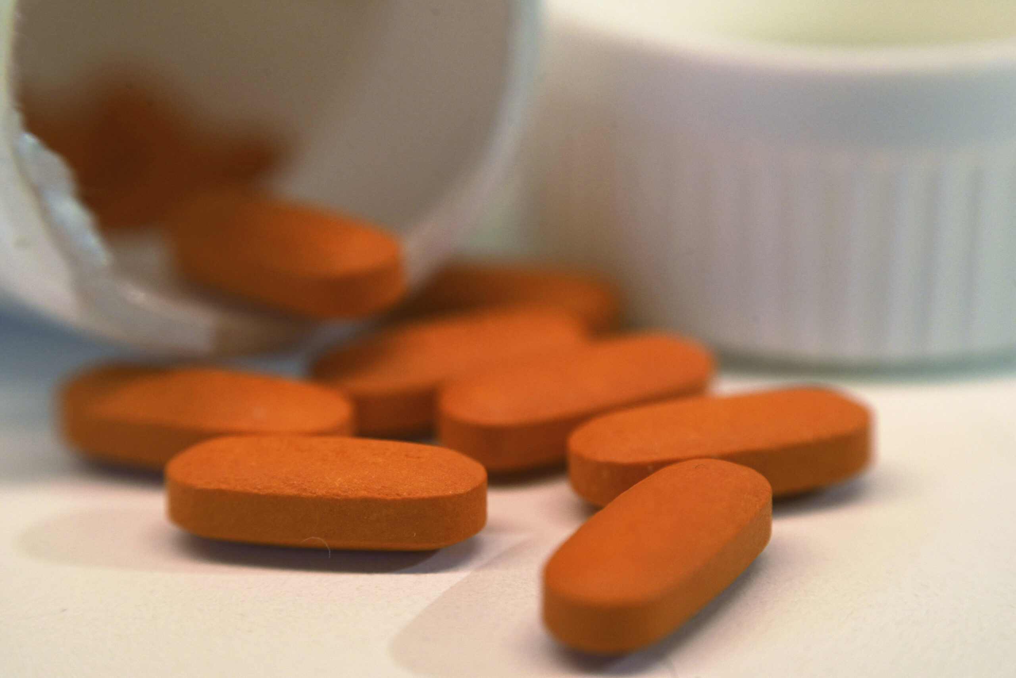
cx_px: 508
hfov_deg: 39.6
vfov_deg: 27.0
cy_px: 339
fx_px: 1412
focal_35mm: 50
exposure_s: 1/125
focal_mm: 50
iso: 1000
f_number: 1.8
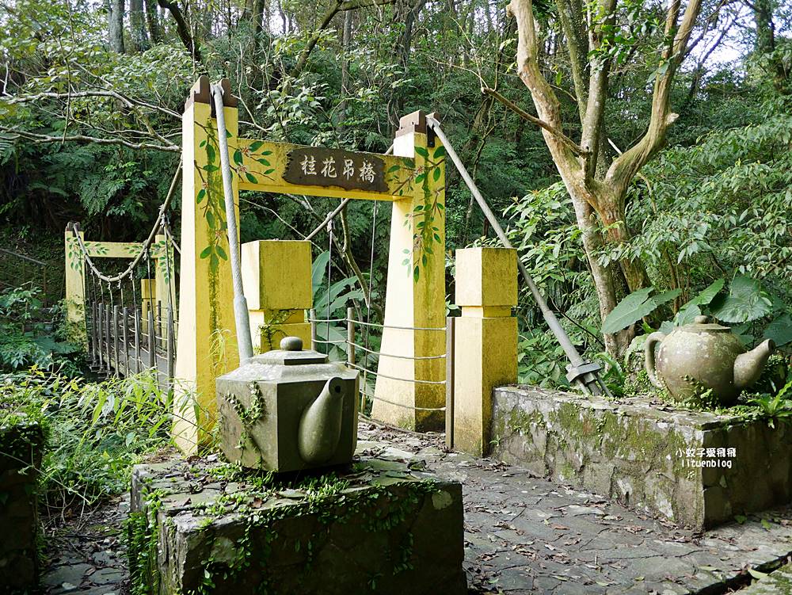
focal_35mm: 28
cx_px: 396
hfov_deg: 63.4
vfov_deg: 49.8
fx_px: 641
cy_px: 298
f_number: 2.5
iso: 250
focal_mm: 14
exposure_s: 1/60
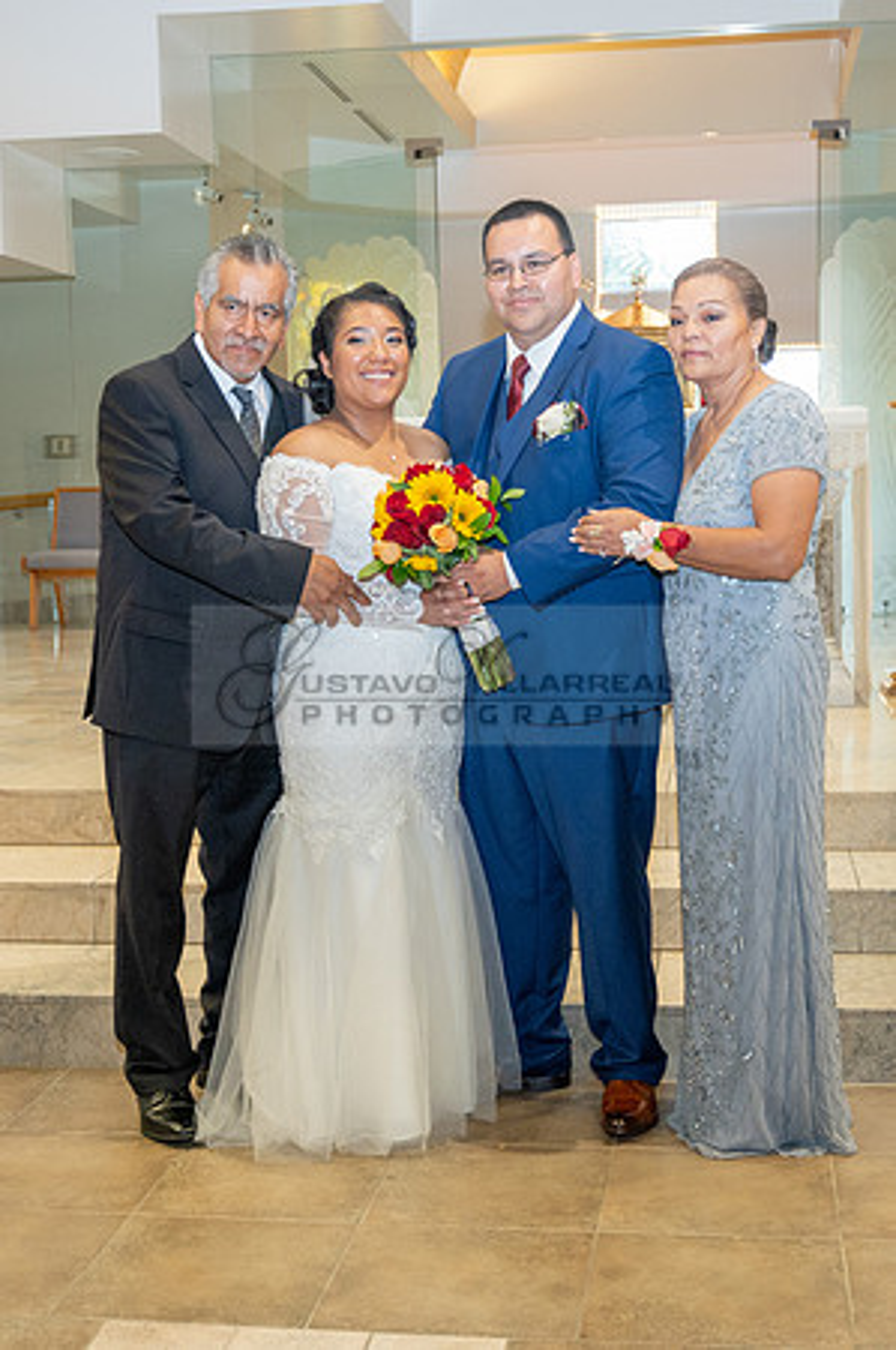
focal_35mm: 50
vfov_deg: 40.0
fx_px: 1854
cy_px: 675
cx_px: 490
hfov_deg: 27.2
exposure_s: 1/125
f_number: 4
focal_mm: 33
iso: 2500
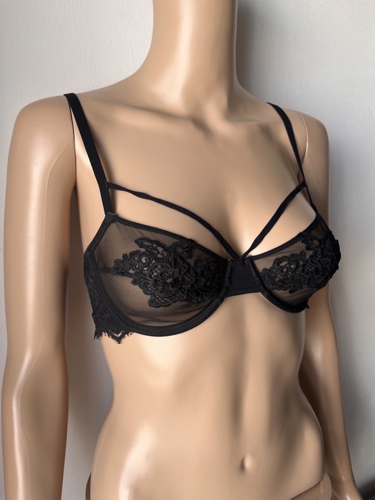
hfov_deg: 53.1
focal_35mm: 26
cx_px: 188
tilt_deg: -11.2
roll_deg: +3.8
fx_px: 376
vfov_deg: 67.3
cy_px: 250
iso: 40
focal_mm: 5.1
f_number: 1.6
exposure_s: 1/156
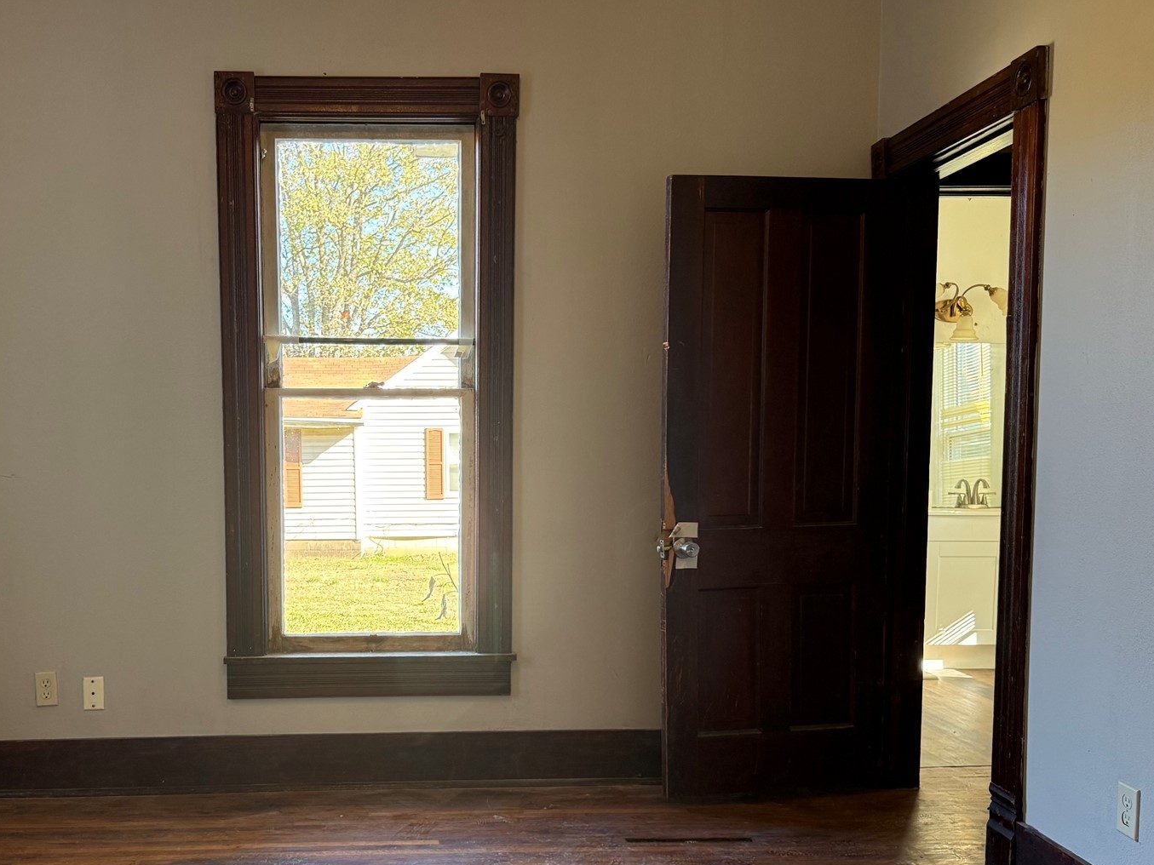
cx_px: 431
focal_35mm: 34
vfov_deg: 41.5
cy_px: 530
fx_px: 1133
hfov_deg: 53.4
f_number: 1.78
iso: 200
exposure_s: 1/120
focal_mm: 6.76
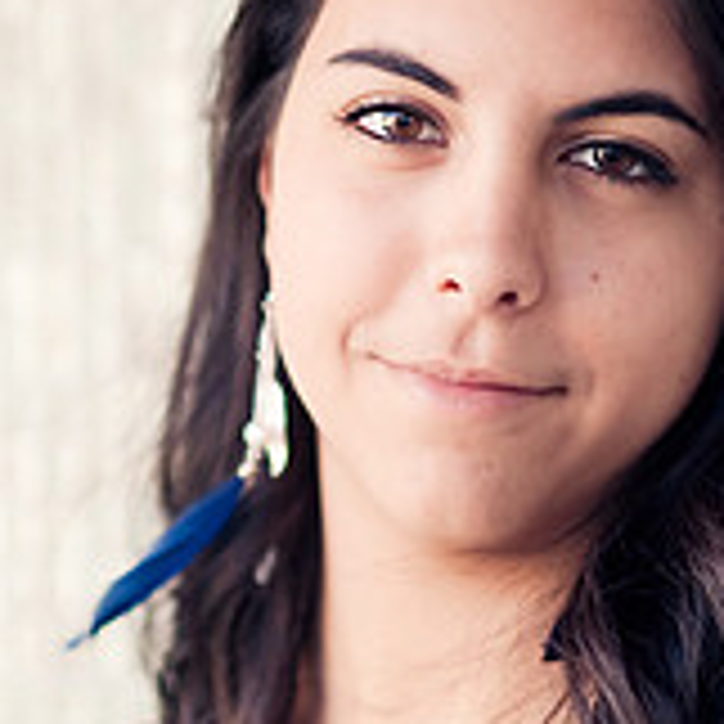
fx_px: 4780
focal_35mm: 202
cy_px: 558
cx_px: 470
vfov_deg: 8.6
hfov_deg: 8.7
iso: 320
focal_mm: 85
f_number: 1.8
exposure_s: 1/400
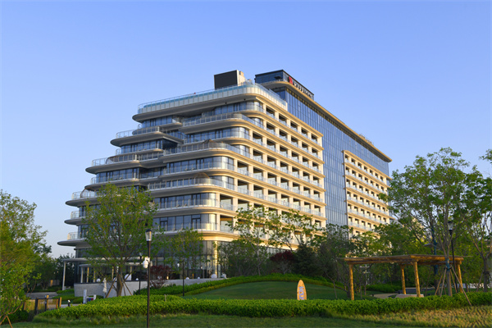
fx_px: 574
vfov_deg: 31.9
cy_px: 164
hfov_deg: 46.4
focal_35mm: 42
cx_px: 246
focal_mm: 42
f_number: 10
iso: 320
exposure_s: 1/125
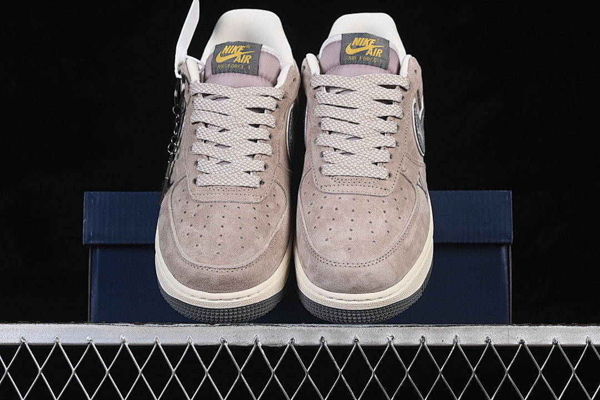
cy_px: 200
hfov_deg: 27.0
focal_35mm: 75
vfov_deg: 18.2
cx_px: 300
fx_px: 1250
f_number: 8
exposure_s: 1/80
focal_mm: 50
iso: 160
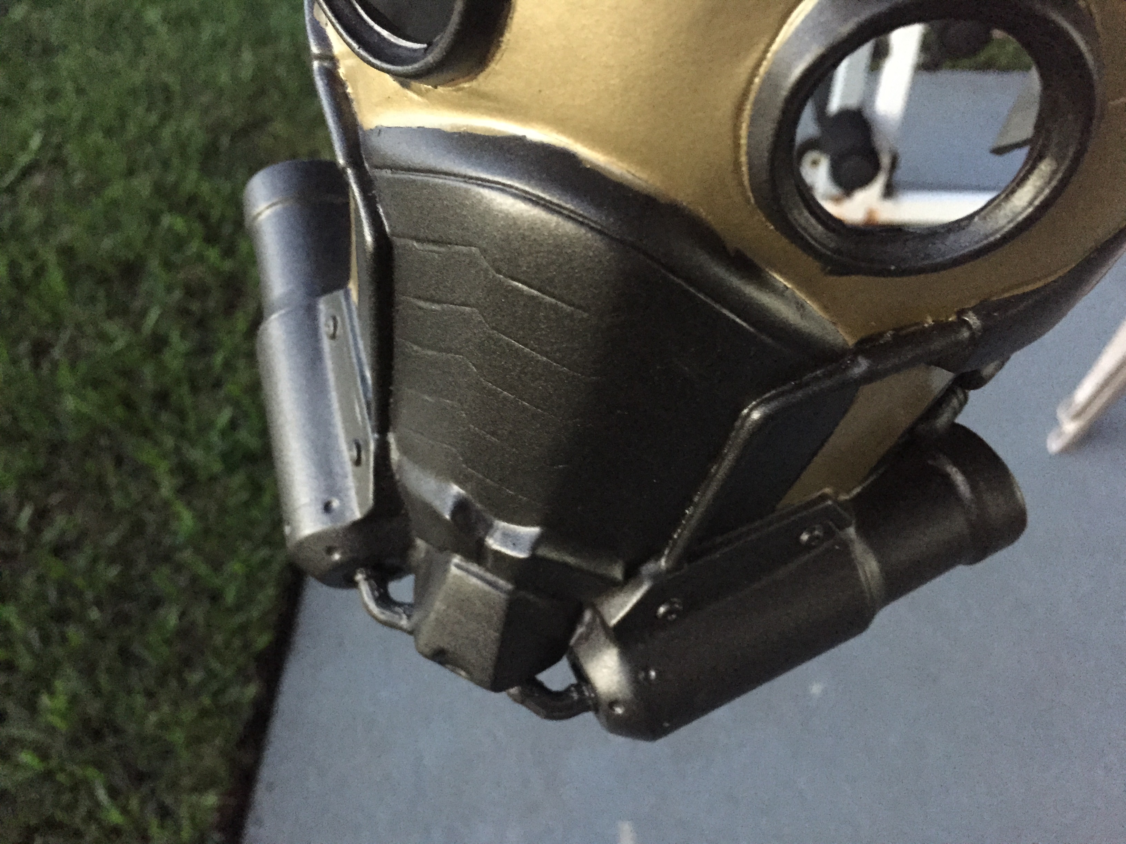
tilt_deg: -46.6
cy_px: 422
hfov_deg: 61.7
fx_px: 943
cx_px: 563
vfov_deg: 48.2
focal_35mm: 29
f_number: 2.2
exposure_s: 1/15
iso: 1000
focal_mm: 4.15
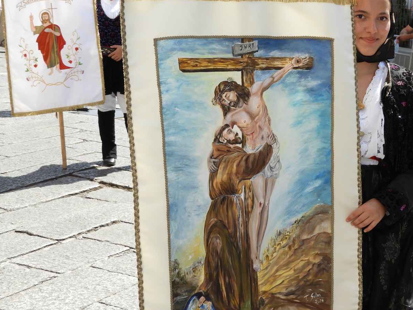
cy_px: 122
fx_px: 895
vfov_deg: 19.6
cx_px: 285
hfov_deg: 25.8
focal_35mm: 75
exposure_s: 1/400
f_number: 4
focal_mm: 9
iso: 100
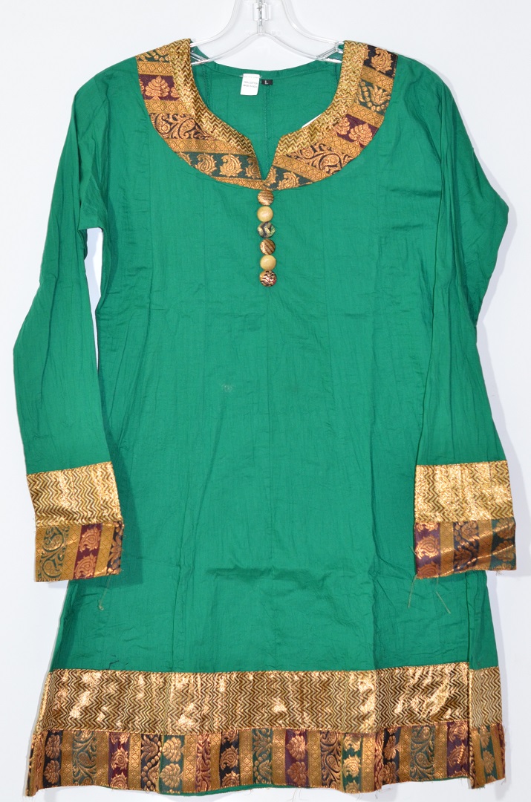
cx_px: 266
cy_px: 401
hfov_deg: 18.1
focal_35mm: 75
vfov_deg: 27.0
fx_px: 1667
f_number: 2.8
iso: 800
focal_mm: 50
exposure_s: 1/60
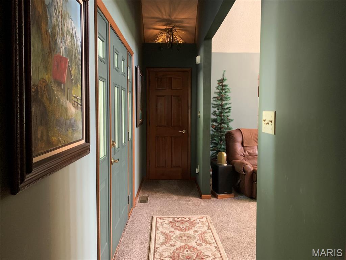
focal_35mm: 26
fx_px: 260
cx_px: 173
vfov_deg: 53.1
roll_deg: -0.5
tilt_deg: -5.0
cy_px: 130
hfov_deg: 67.3
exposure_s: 1/30
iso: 500
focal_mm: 4.25
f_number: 1.8
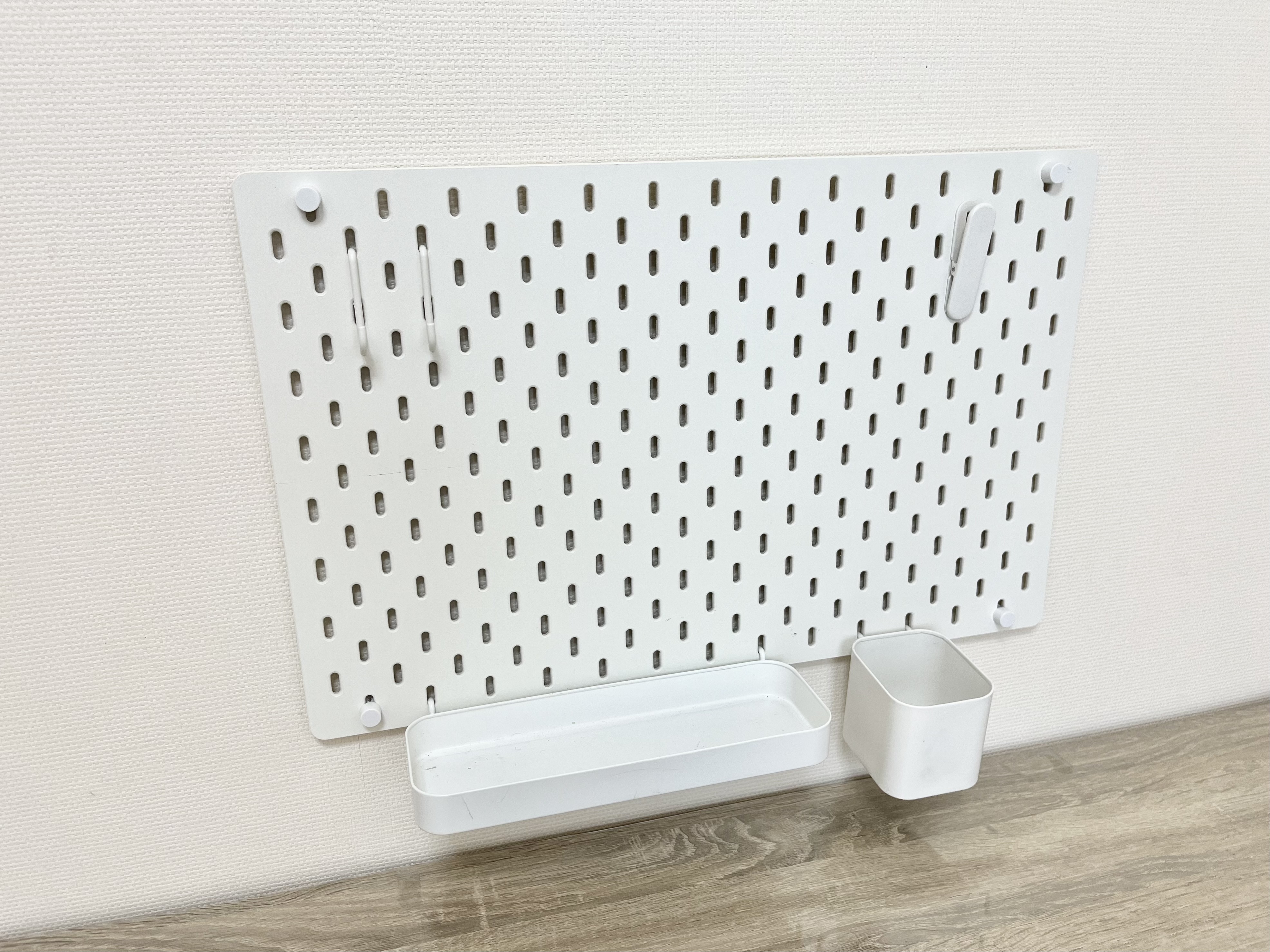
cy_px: 476
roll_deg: +1.5
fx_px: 954
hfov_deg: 67.3
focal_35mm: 26
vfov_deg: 53.1
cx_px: 635
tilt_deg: -18.7
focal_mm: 5.1
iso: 64
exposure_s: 1/120
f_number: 1.6
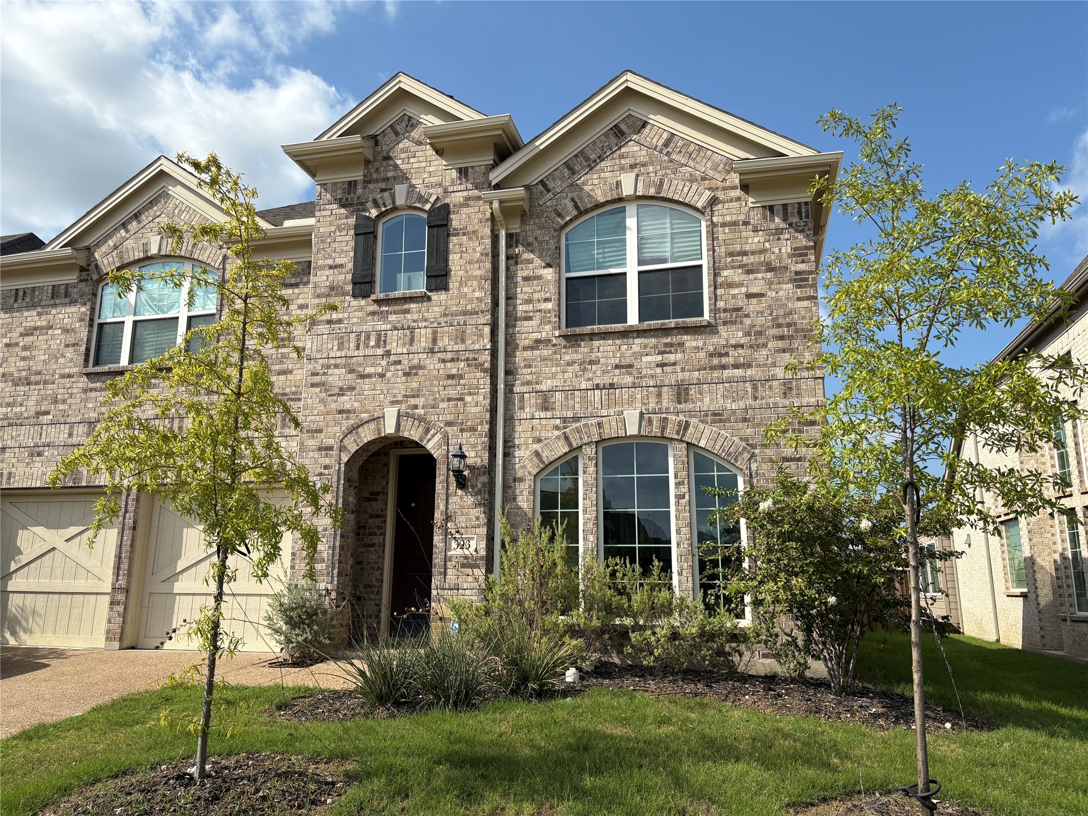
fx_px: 817
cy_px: 408
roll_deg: -0.1
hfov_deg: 67.3
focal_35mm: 26
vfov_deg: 53.1
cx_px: 544
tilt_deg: +13.3
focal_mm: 5.96
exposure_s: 1/3831
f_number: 1.6
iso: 50
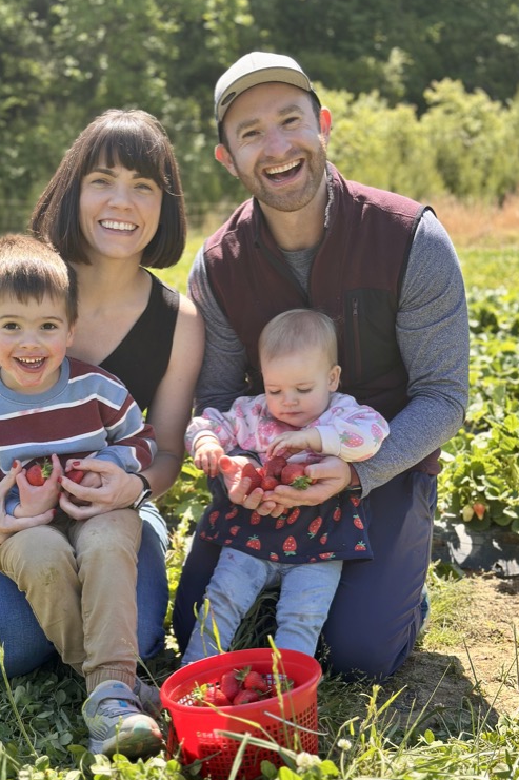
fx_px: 1168
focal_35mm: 54
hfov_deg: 25.0
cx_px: 214
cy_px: 399
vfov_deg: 36.9
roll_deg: -0.5
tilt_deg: -6.7
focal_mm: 6.86
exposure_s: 1/903
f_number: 1.78
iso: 80
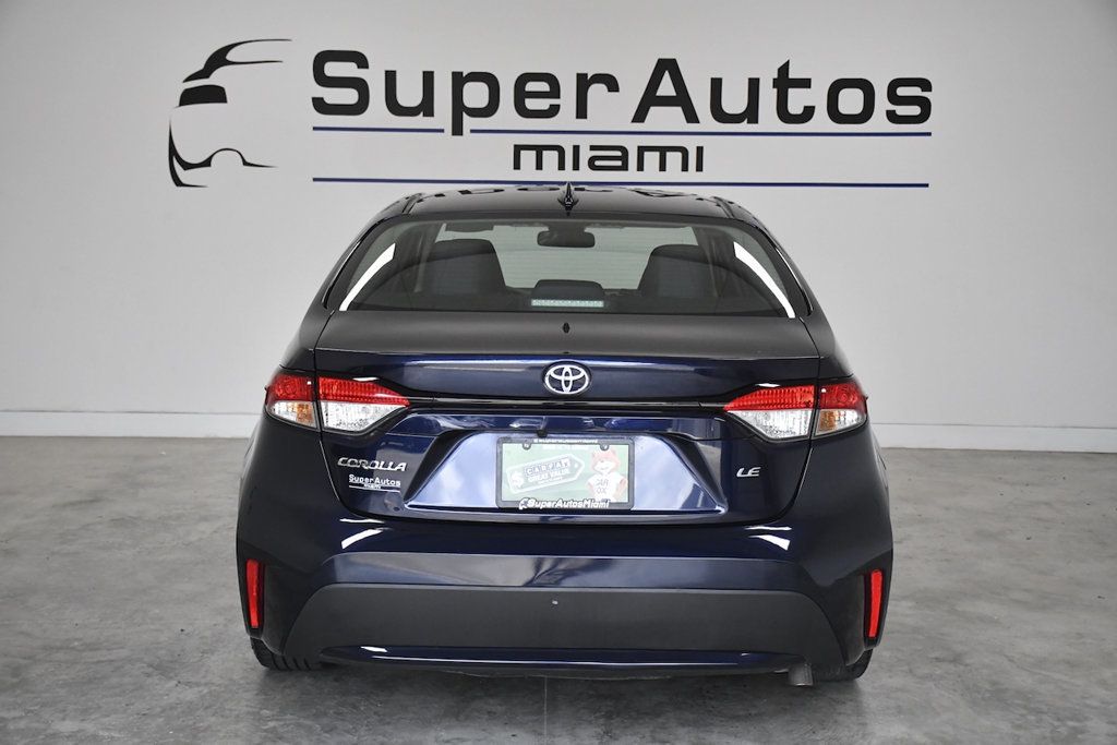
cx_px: 558
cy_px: 372
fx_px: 1489
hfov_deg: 41.1
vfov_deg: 28.1
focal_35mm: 48
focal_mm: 32
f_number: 4
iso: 2500
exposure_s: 1/2500
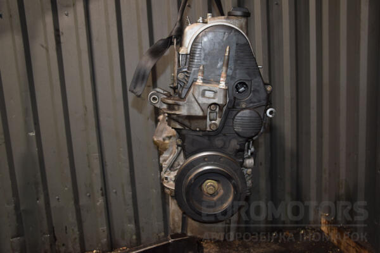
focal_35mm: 32
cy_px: 126
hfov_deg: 59.5
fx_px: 332
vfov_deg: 41.7
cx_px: 190
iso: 800
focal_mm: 21
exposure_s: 1/60
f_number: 5
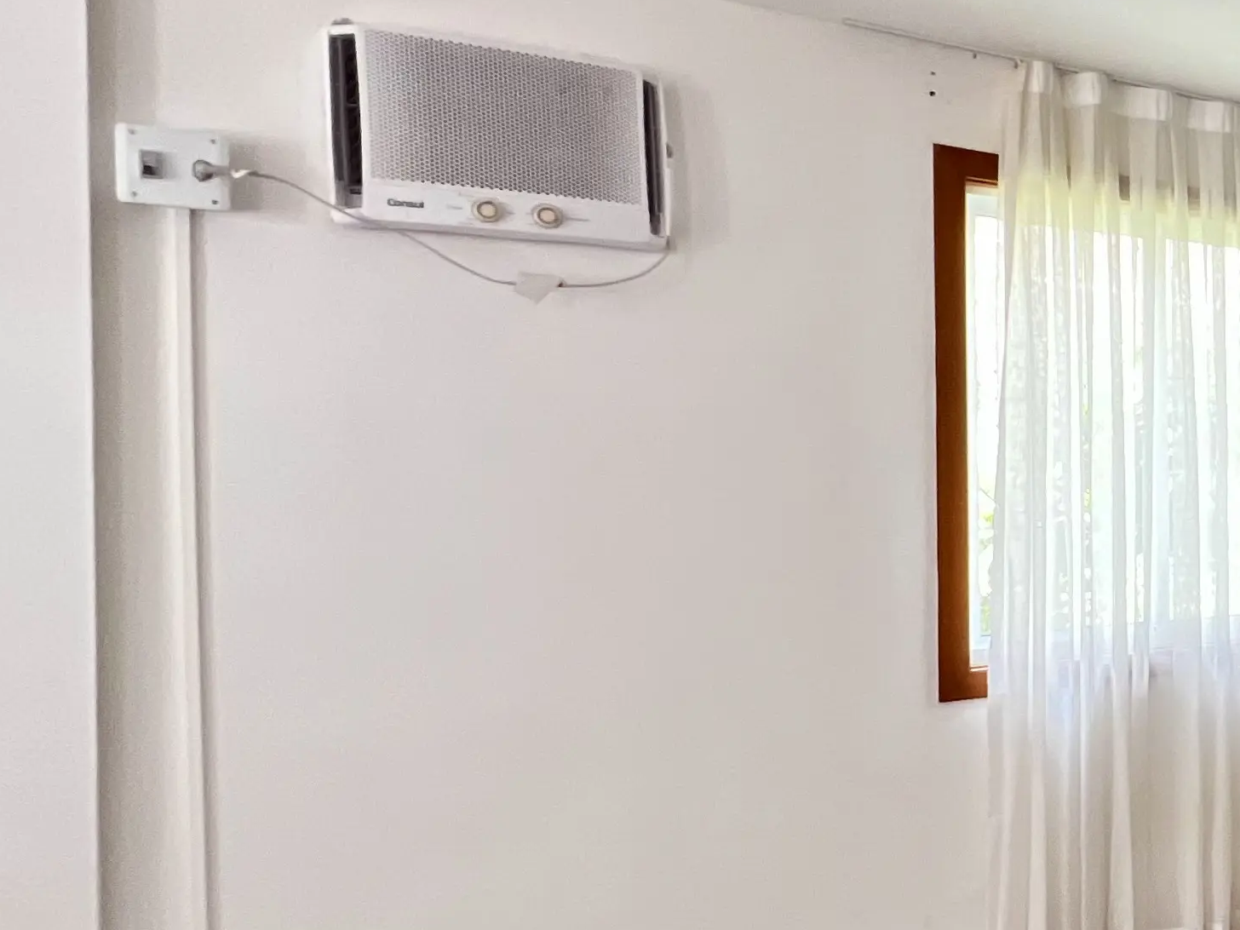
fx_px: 1290
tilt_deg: +0.3
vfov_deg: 39.7
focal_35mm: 36
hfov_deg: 34.3
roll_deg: +0.7
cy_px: 481
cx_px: 1654
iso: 250
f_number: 1.8
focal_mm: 1.57
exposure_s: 1/67
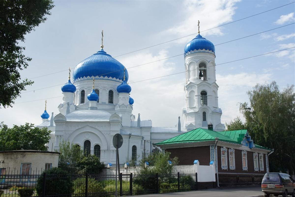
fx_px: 320
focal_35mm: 39
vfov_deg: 34.2
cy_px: 98
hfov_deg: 49.6
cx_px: 148
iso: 200
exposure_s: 1/160
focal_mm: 26
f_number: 13
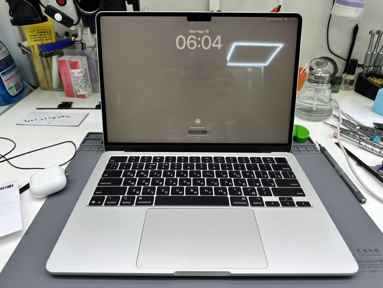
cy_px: 144
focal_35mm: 24
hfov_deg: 71.6
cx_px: 192
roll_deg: +0.9
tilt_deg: -31.2
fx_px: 266
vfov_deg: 56.9
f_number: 1.78
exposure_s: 1/156
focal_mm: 6.86
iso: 64
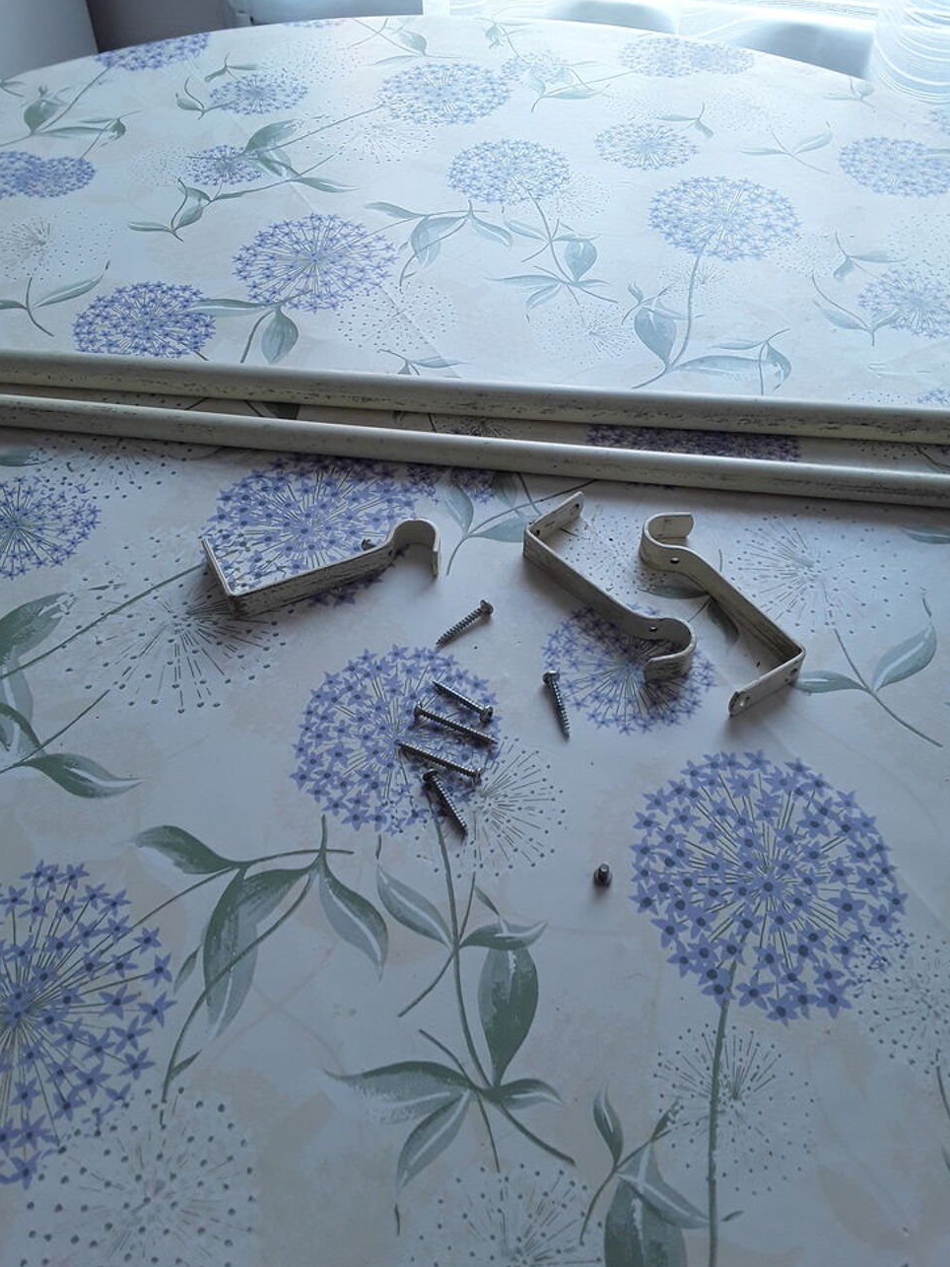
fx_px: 1024
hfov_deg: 49.7
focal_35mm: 28
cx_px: 488
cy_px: 651
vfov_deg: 63.4
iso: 40
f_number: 1.9
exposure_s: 1/113
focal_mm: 2.91
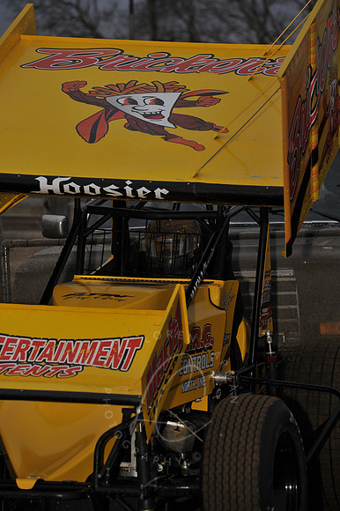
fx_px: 2837
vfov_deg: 10.3
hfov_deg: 6.9
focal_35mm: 200
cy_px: 256
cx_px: 170
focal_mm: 200
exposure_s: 1/250
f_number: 8
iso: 500
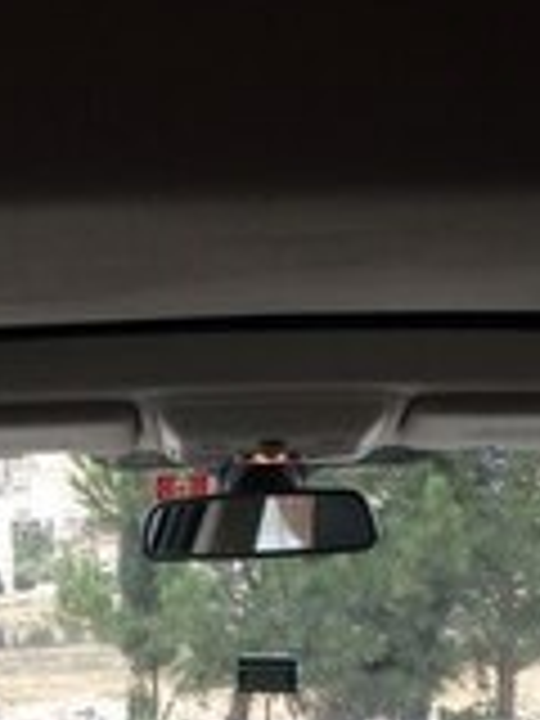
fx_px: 1872
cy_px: 770
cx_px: 202
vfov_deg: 20.8
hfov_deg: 16.4
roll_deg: +1.2
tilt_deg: -9.1
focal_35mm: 90
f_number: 2.2
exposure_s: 1/100
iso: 32
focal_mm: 4.15
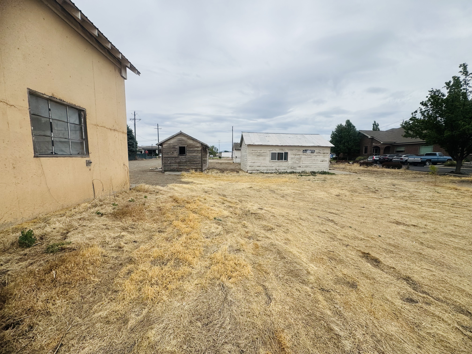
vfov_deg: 85.7
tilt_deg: -2.8
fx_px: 191
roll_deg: -1.9
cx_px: 236
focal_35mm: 14
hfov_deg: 102.1
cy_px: 177
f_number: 2.2
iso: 50
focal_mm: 2.22
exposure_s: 1/2415
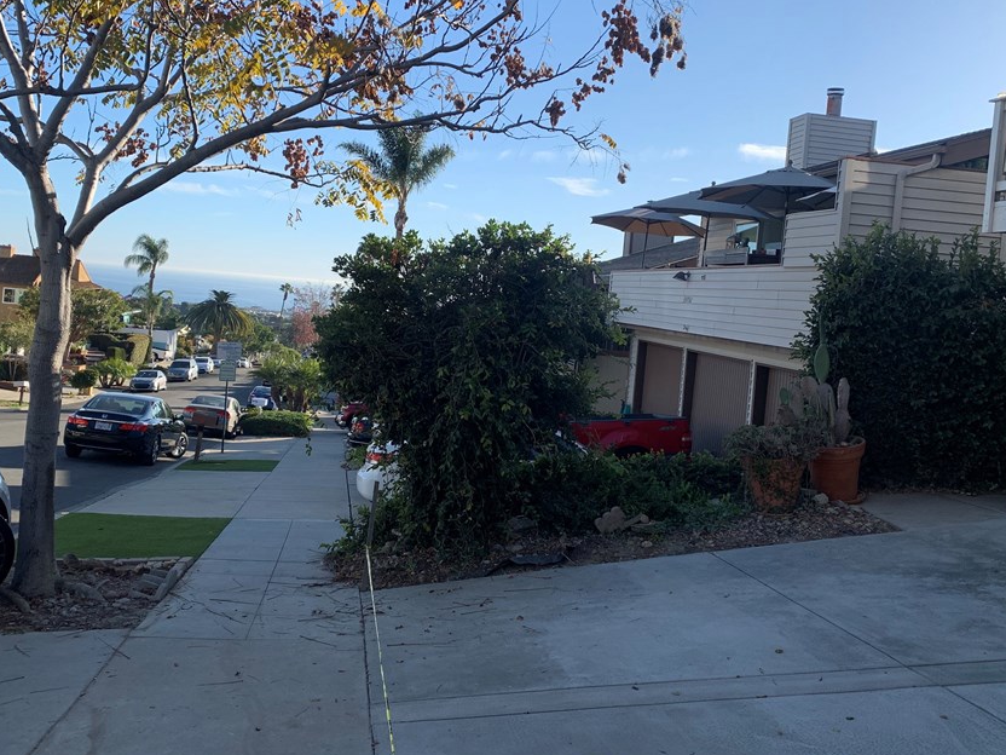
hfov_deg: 56.7
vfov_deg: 44.1
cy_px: 327
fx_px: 930
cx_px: 456
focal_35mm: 32
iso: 25
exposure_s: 1/1689
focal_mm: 4.25
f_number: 1.8
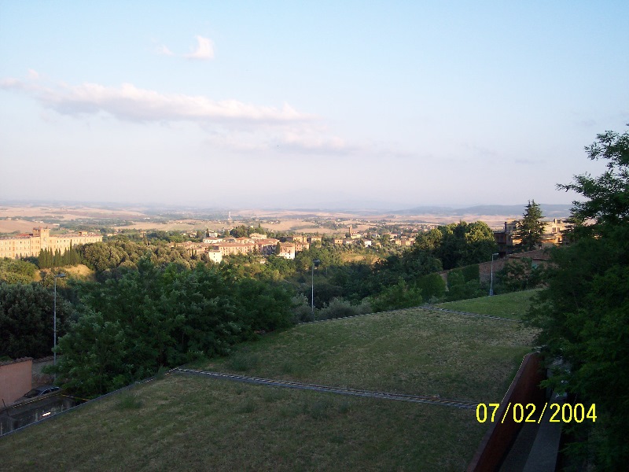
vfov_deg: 37.7
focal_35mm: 38
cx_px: 314
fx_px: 690
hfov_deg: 49.0
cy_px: 236
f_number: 2.8
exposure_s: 1/500
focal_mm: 8
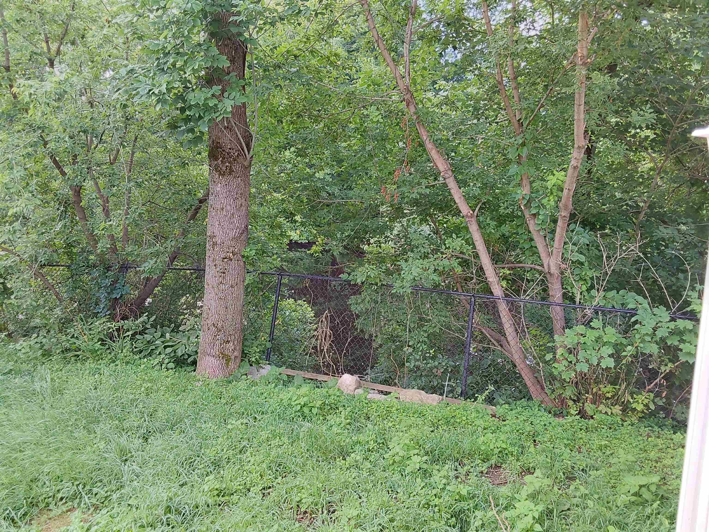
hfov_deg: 63.4
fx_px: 573
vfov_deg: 49.7
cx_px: 354
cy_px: 266
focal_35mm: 28
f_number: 1.9
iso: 80
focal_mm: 2.91
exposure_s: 1/100
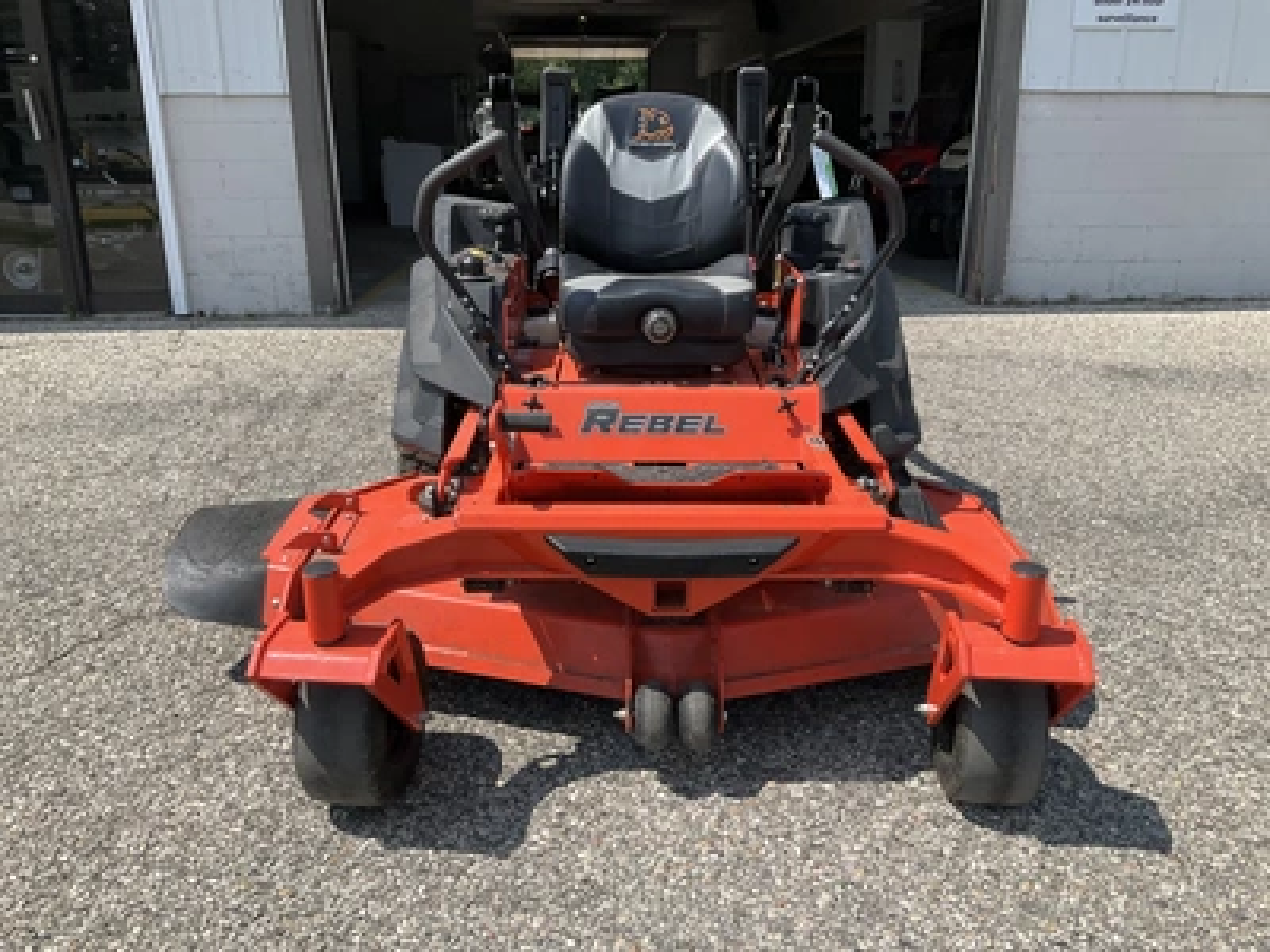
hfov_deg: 61.7
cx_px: 635
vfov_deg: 48.2
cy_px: 476
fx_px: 1064
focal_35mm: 29
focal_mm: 3
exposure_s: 1/1577
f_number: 1.8
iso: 25
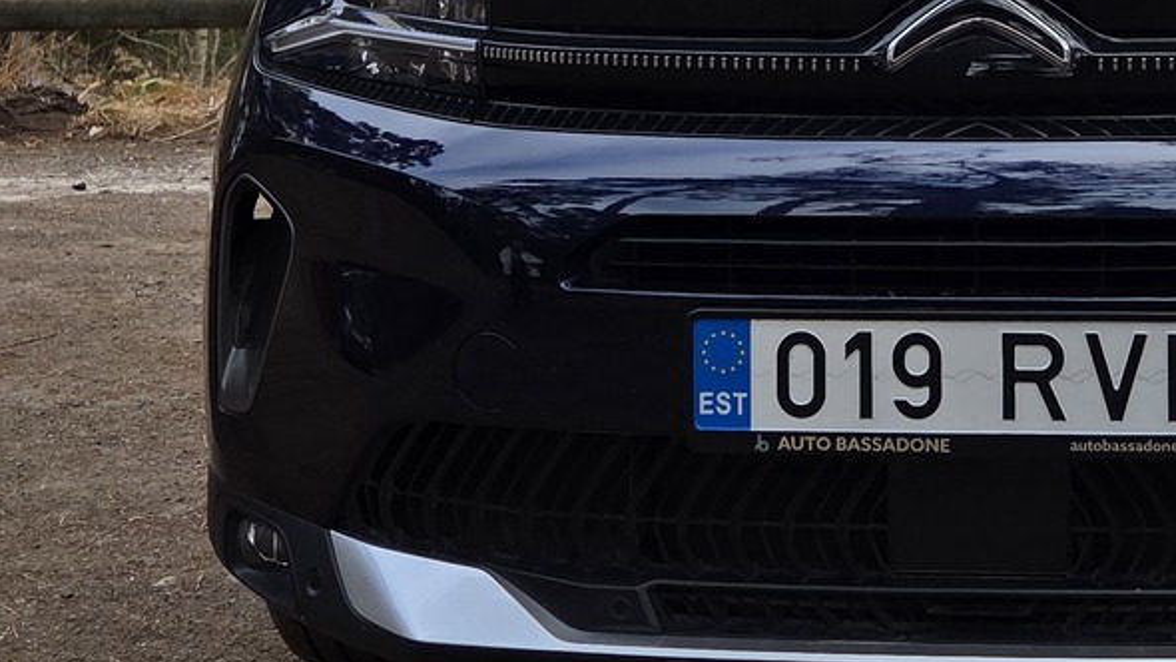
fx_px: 2121
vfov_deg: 17.2
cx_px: 939
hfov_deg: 30.3
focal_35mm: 68
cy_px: -64
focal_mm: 5.4
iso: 80
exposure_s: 1/1563
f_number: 1.8
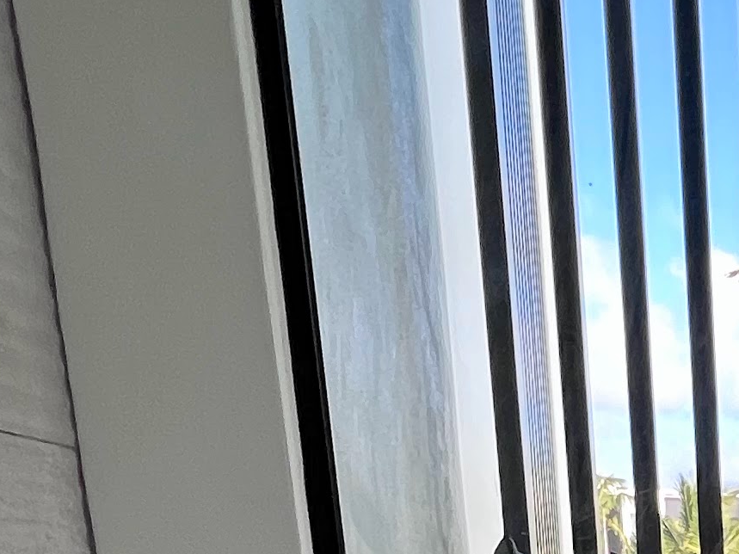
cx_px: 1159
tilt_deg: -13.8
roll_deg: -2.1
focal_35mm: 61
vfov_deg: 19.0
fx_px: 1302
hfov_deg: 23.8
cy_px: 966
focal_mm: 1.57
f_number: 1.8
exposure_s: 1/180
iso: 32
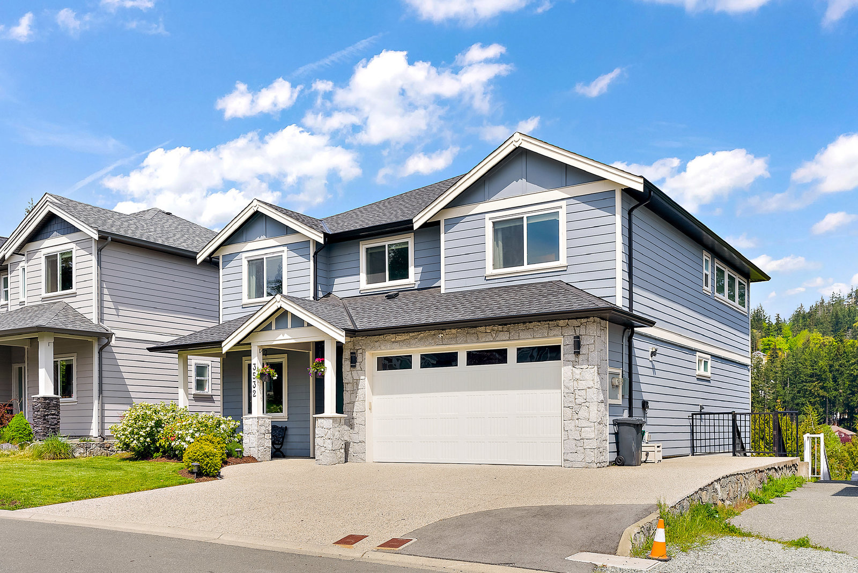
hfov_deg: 58.7
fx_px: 763
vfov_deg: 41.2
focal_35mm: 32
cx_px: 429
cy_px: 286
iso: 320
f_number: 7.1
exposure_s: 1/400
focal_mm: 32
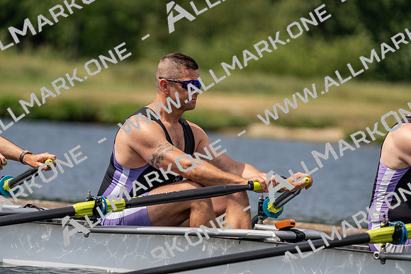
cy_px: 137
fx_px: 4568
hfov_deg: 5.2
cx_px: 206
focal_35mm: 400
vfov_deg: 3.4
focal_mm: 400
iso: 250
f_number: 6.3
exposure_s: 1/1600
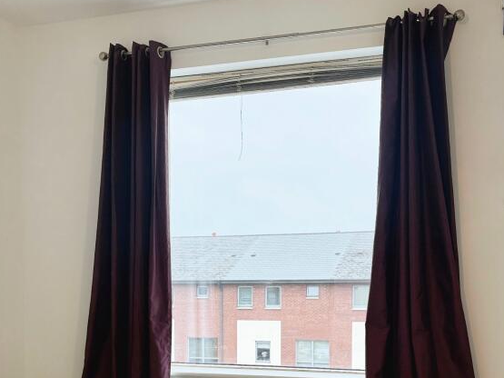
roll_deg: +0.1
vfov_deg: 29.2
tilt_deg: -1.6
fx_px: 699
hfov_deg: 39.6
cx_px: 226
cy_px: 328
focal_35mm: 48
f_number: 1.6
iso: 40
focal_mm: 5.96
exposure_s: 1/100
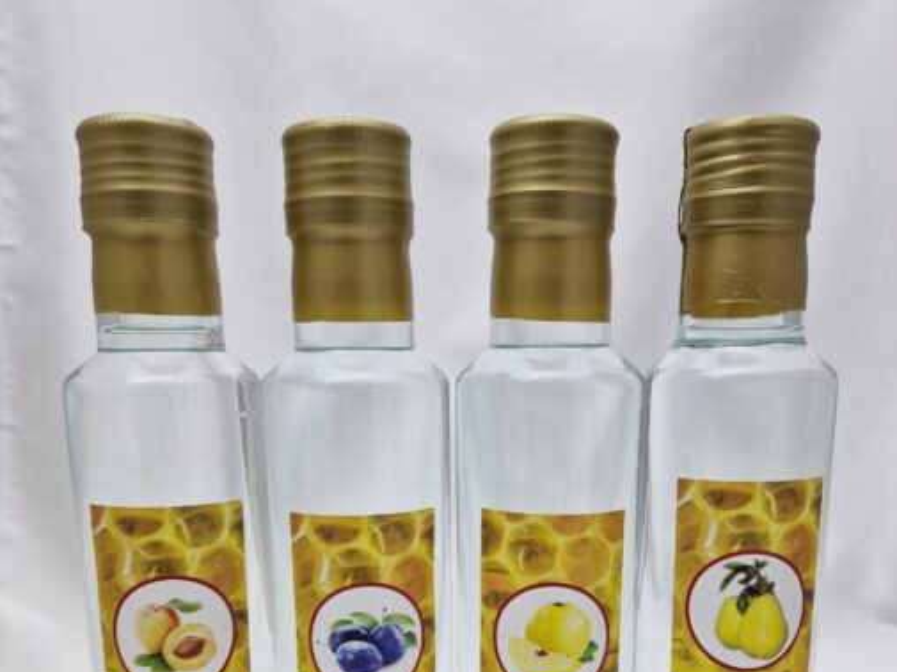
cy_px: 532
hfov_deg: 58.4
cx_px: 451
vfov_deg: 43.4
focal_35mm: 31
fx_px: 803
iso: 80
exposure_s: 1/50
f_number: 1.8
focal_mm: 6.4
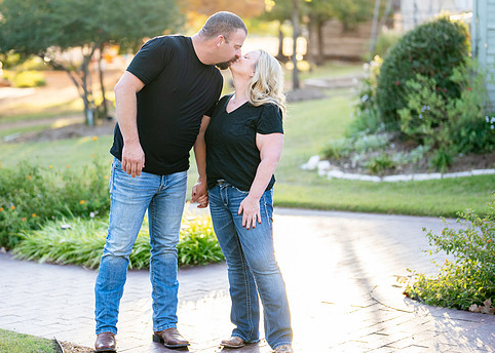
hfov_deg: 22.6
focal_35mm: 88
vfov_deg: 16.3
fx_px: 1237
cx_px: 205
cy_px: 153
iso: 320
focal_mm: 50
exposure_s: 1/1600
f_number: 1.2
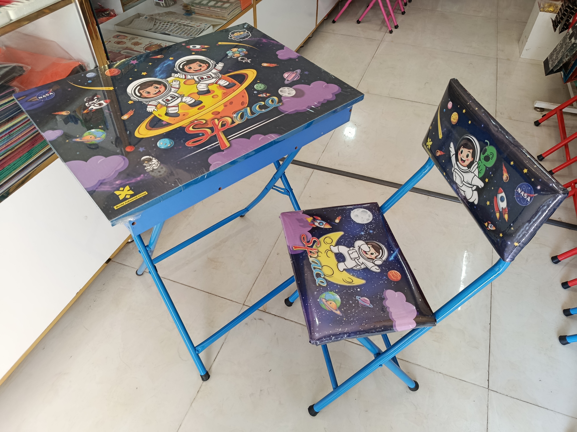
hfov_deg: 71.6
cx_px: 288
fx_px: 400
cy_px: 216
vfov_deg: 56.8
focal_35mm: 24
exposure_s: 1/100
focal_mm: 5.24
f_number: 1.7
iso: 329
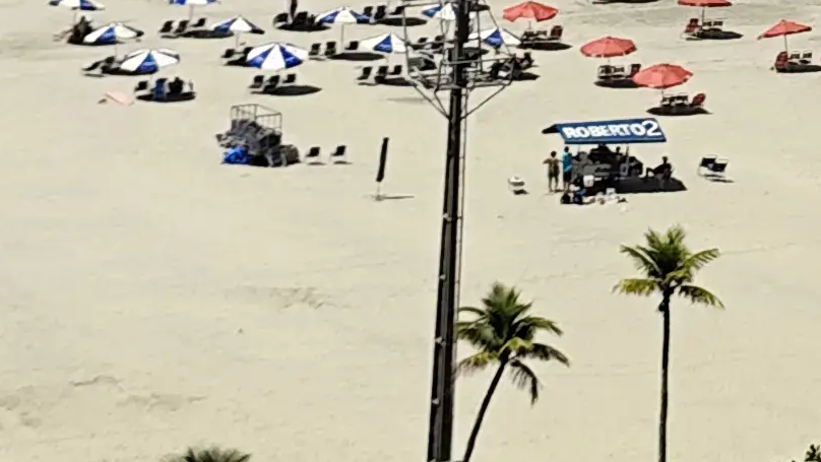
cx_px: 1434
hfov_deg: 8.2
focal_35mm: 253
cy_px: -906
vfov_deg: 4.6
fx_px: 5509
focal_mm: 6.19
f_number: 1.65
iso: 50
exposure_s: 1/1263
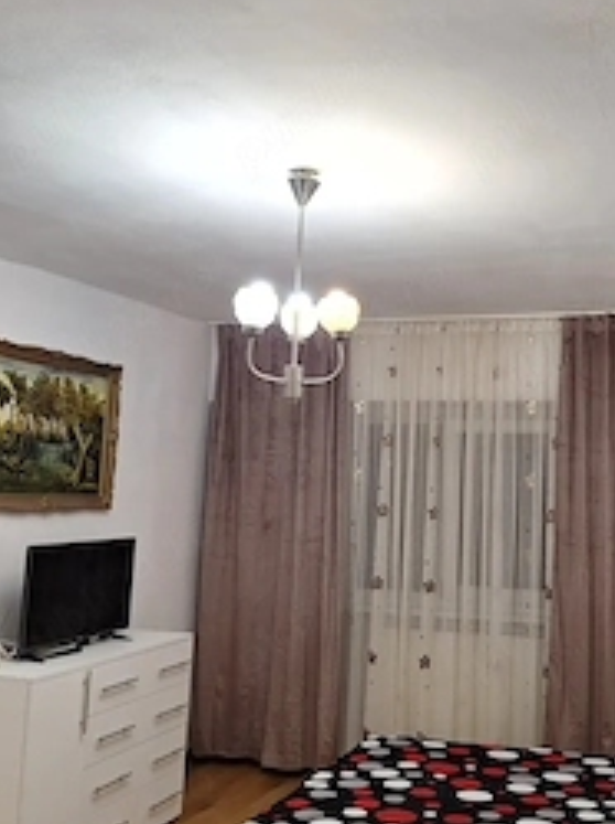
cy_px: 397
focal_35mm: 37
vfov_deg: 50.2
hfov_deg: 37.7
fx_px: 879
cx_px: 456
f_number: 1.8
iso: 64
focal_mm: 5.54
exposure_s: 1/50
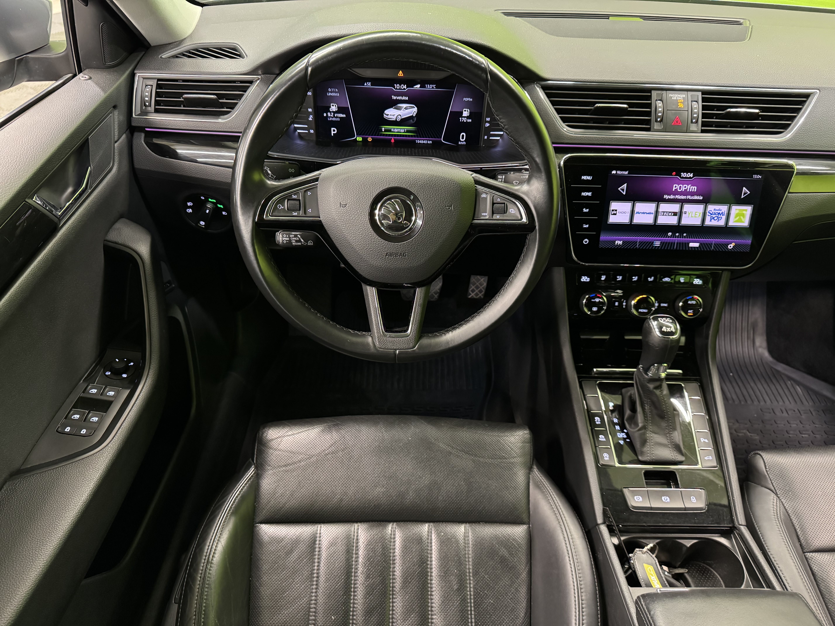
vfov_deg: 56.8
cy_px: 313
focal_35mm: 24
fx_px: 579
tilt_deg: -41.3
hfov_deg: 71.6
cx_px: 418
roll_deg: -1.8
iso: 1000
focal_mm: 6.76
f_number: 1.78
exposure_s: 1/33
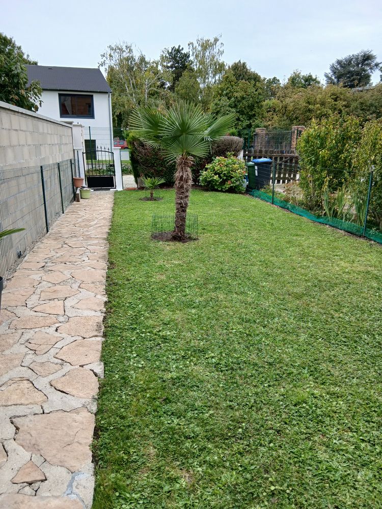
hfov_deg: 53.1
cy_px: 254
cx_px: 191
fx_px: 383
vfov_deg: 67.3
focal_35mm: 26
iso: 20
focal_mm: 3.98
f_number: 1.8
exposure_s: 1/163
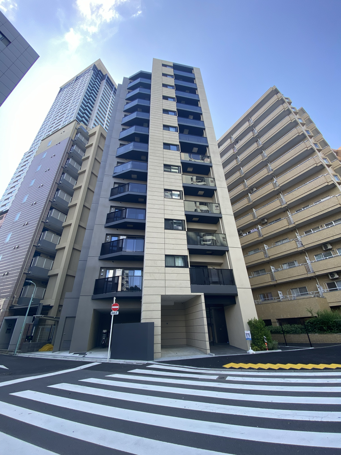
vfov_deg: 106.2
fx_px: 171
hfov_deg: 89.9
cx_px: 170
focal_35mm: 13
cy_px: 228
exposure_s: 1/122
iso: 25
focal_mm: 1.54
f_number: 2.4
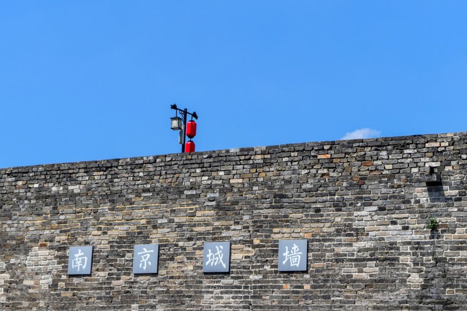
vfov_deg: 22.6
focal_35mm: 60
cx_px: 234
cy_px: 156
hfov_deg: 33.4
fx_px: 778
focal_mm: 40
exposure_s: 1/2000
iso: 400
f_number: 6.7
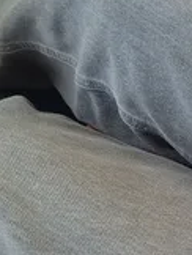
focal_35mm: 85
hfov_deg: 15.0
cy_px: 148
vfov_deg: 23.0
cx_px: 351
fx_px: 627
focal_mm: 5.54
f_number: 1.8
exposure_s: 1/50
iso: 50
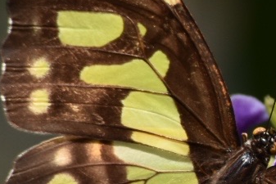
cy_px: 183
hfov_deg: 1.4
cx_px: 460
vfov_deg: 1.0
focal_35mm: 1443
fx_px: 11067
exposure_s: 1/250
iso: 280
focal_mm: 200
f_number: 8
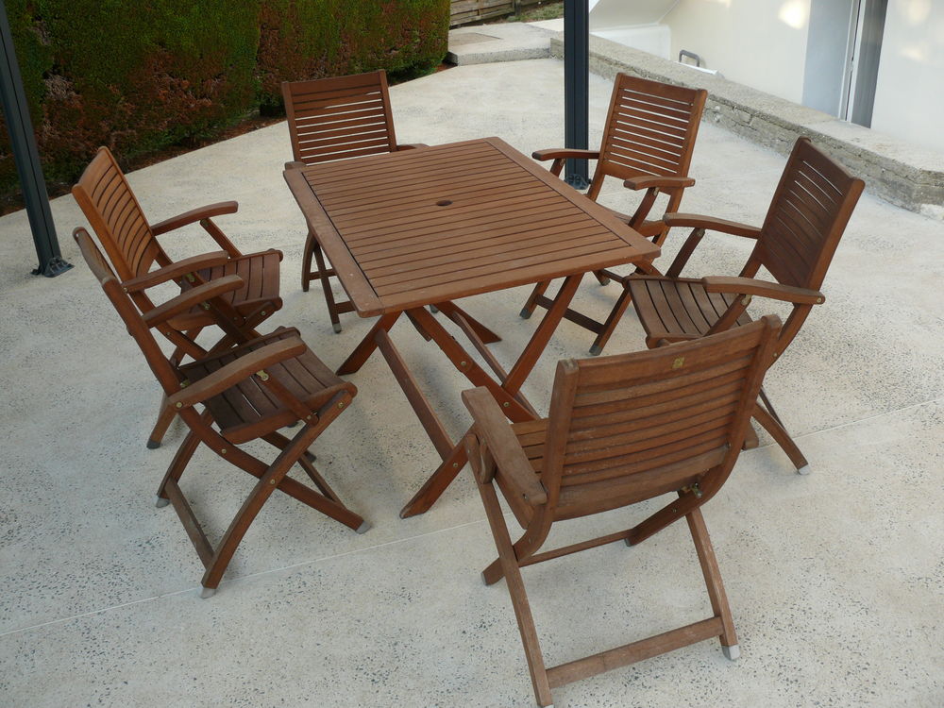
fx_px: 954
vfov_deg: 40.7
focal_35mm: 35
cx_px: 472
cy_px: 354
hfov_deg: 52.6
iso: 100
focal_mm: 7.4
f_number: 4
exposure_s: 1/125
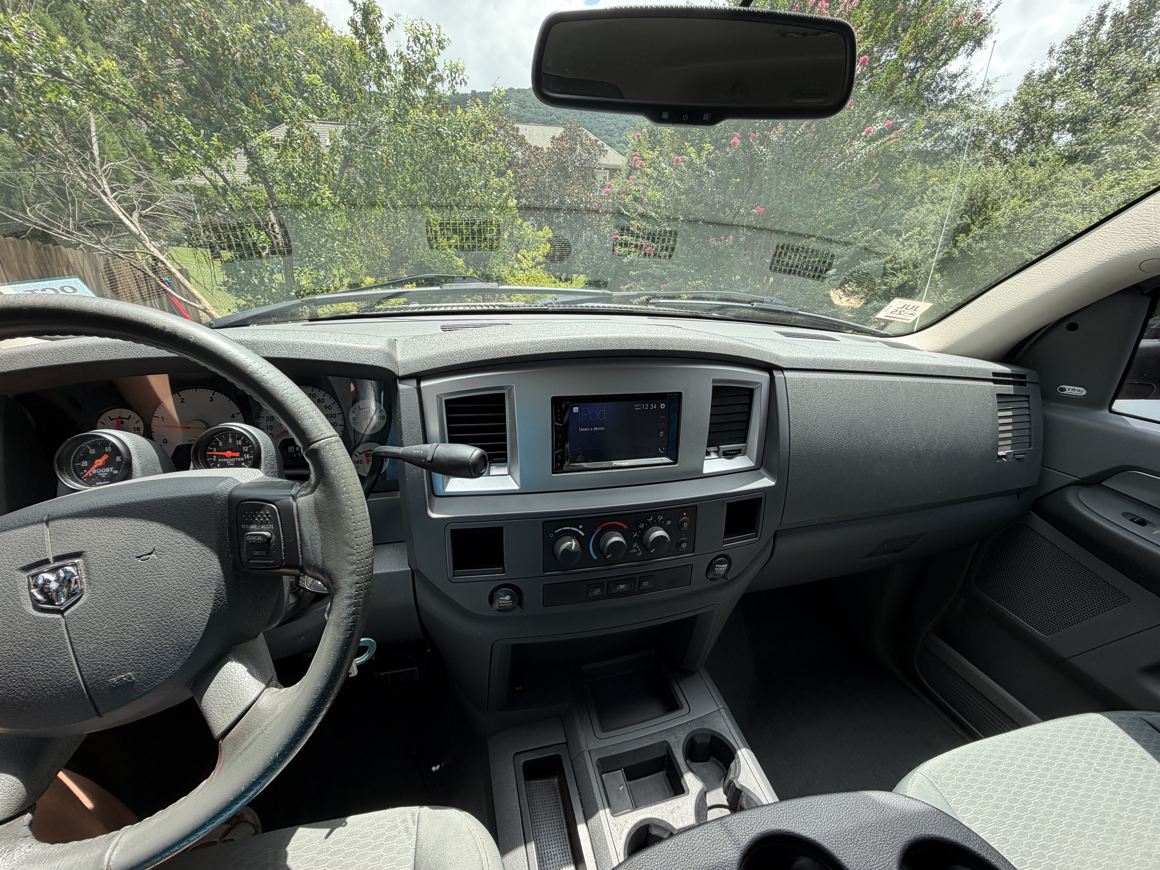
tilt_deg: -24.3
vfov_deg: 85.7
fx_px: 469
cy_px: 435
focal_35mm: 14
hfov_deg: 102.1
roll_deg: -2.9
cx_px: 580
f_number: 2.2
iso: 50
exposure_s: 1/282
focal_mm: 2.22
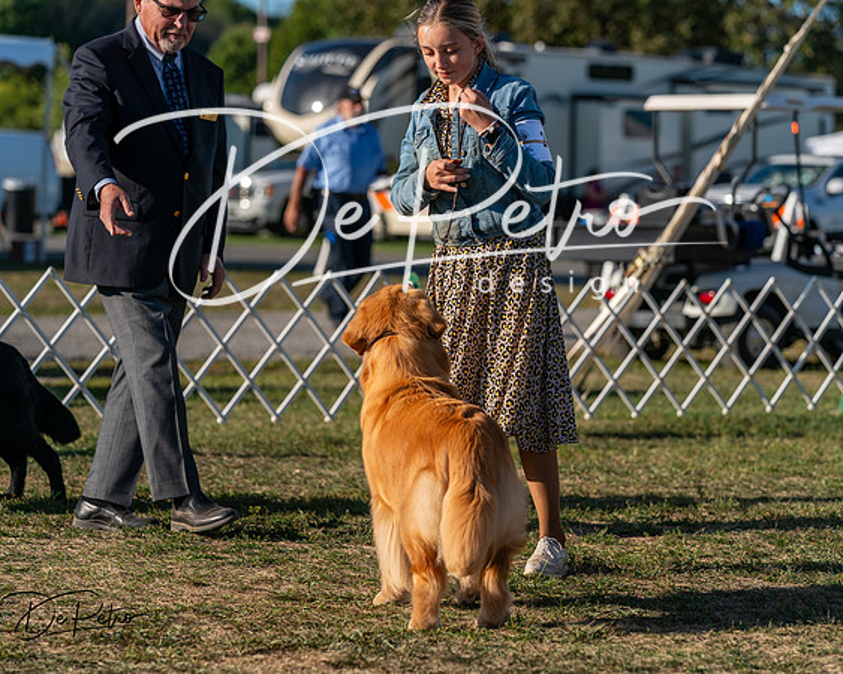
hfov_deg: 13.1
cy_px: 337
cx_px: 422
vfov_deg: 10.5
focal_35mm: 148
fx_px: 3680
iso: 125
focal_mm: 131
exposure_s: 1/1250
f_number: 4.5
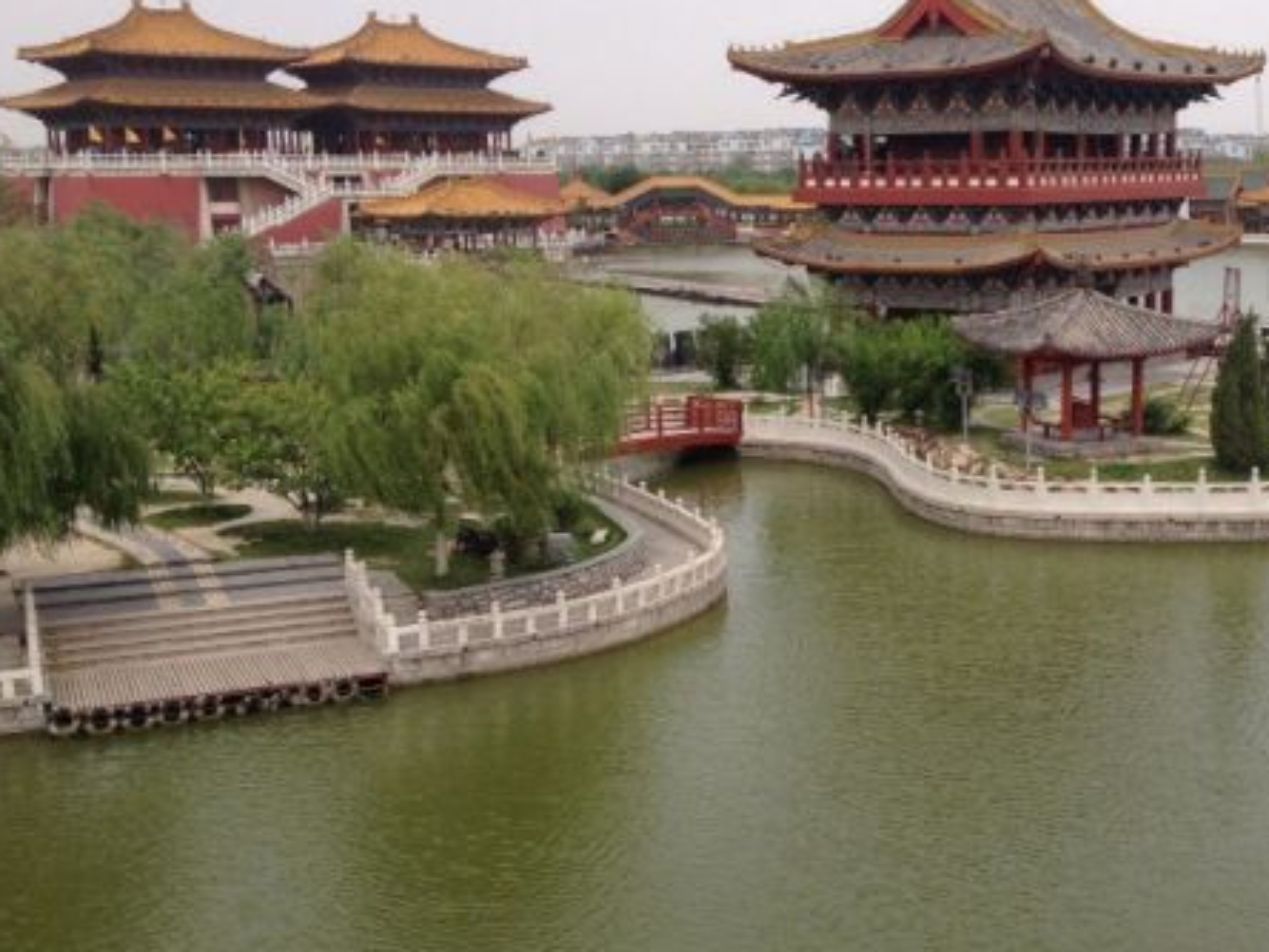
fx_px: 2017
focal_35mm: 55
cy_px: 492
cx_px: 873
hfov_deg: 34.5
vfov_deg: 26.6
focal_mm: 4.28
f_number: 2.4
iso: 50
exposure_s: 1/1416
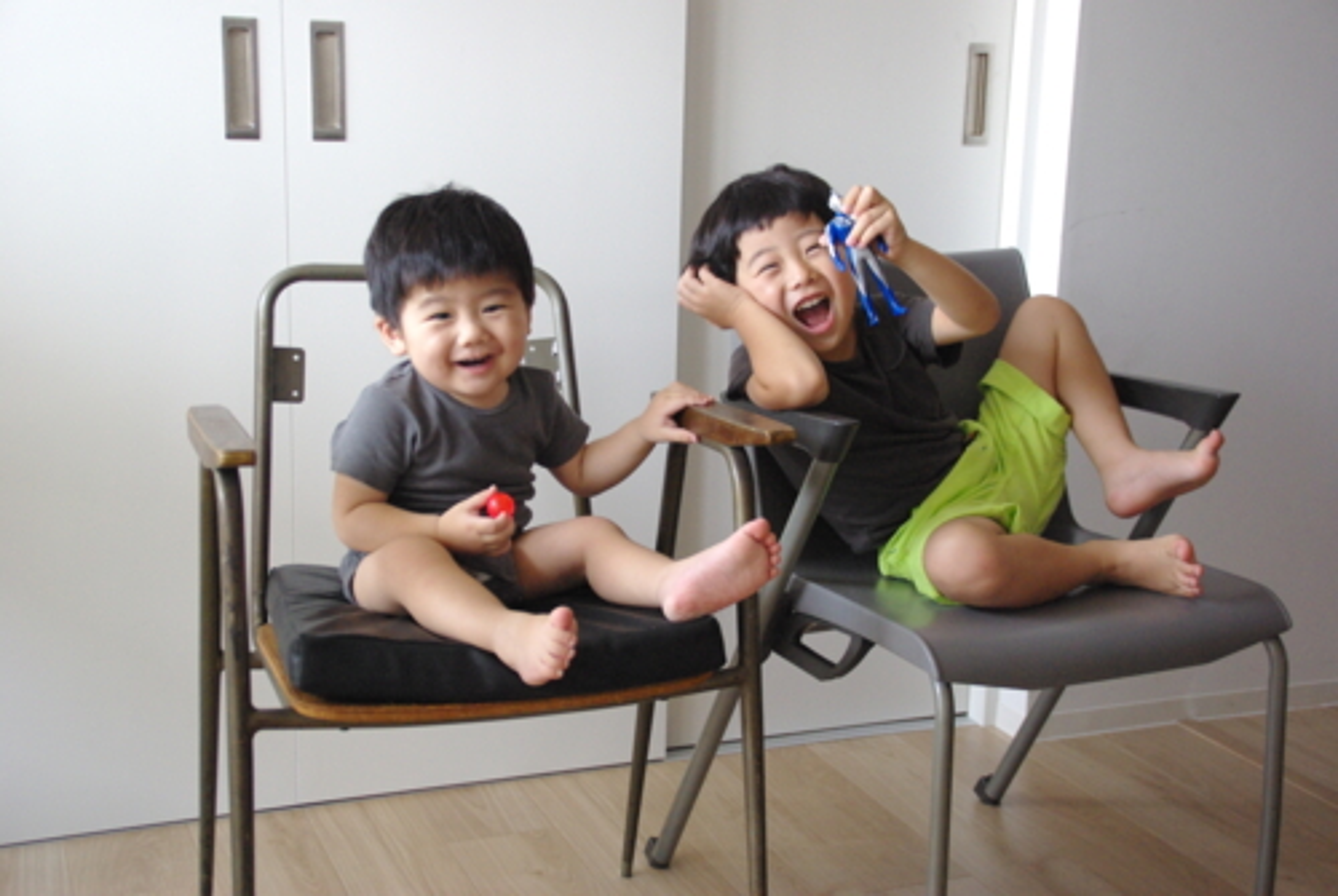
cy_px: 448
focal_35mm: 49
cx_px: 669
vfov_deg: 27.6
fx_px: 1824
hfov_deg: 40.3
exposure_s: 1/90
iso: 1600
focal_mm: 33
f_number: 4
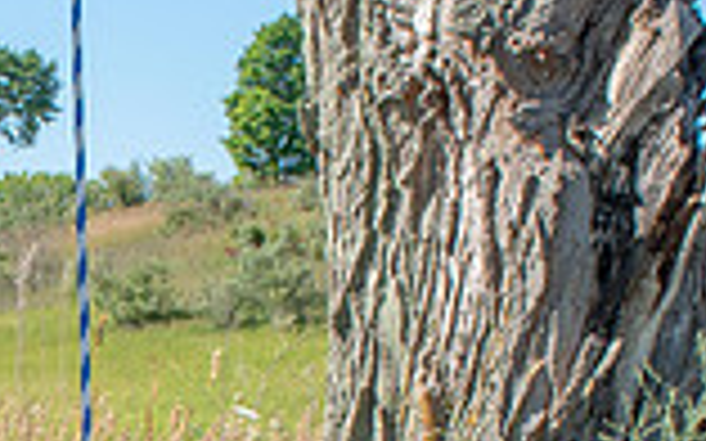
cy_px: 553
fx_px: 2597
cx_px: -91
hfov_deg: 15.1
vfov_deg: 9.5
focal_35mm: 135
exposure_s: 1/200
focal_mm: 20
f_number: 9
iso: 100
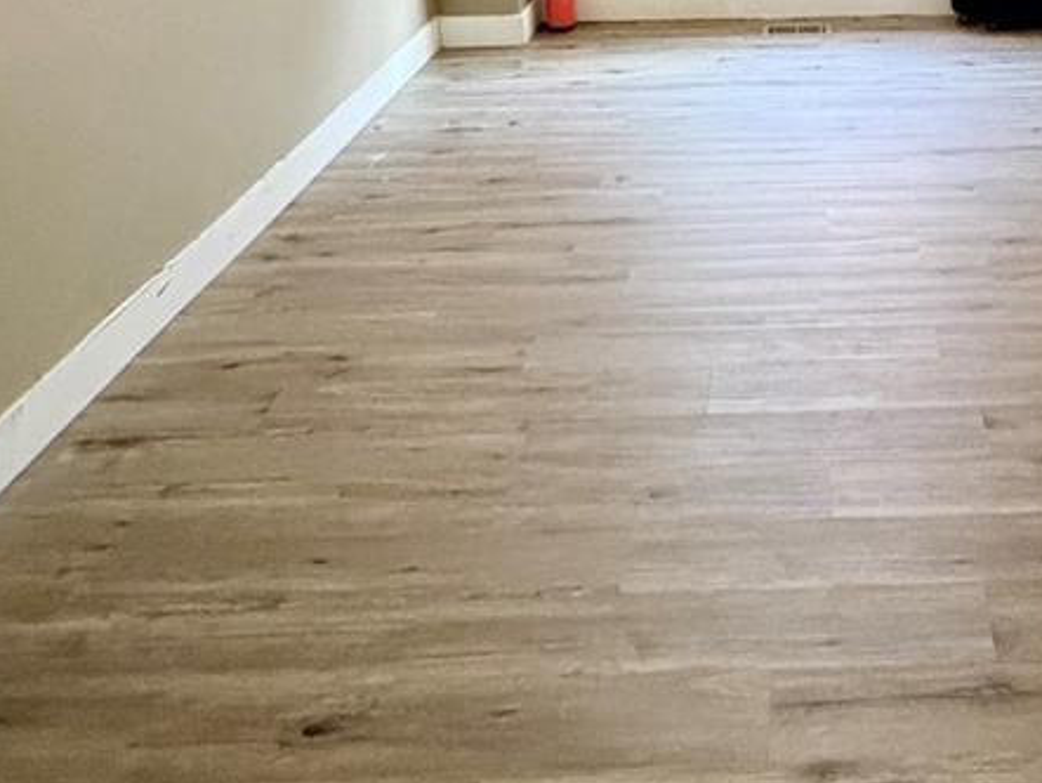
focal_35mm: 38
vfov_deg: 32.7
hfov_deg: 46.2
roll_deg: +0.8
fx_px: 1144
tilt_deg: -10.4
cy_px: -99
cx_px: 846
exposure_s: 1/60
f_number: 2.2
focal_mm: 2.22
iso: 640
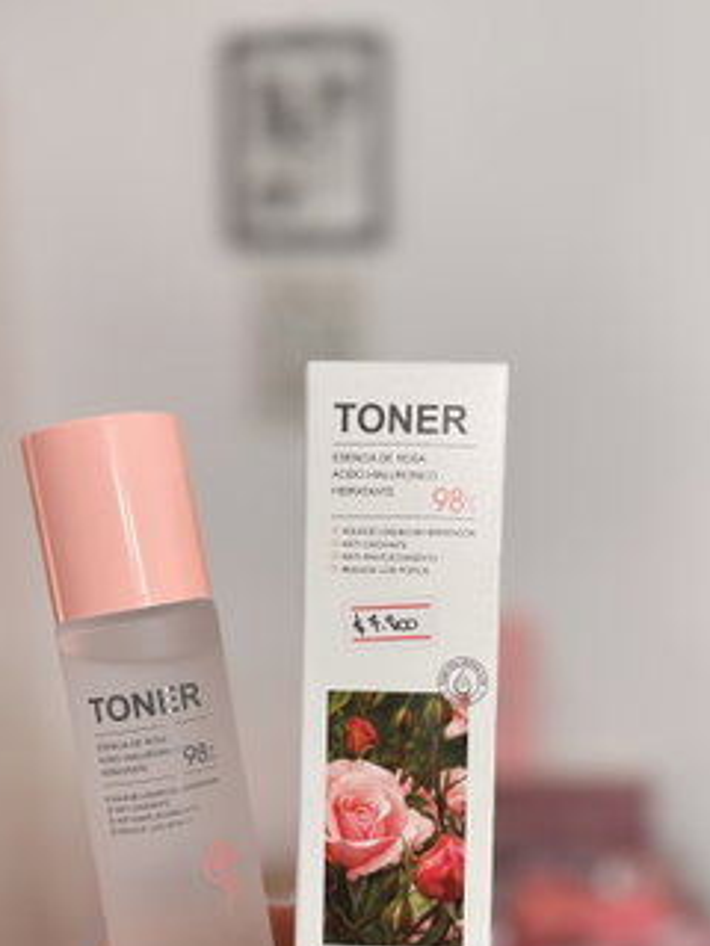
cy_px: 664
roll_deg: +0.9
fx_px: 1094
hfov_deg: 35.9
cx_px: 331
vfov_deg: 45.7
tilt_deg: -11.7
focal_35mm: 40
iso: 50
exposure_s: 1/100
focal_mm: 6.76
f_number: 1.78
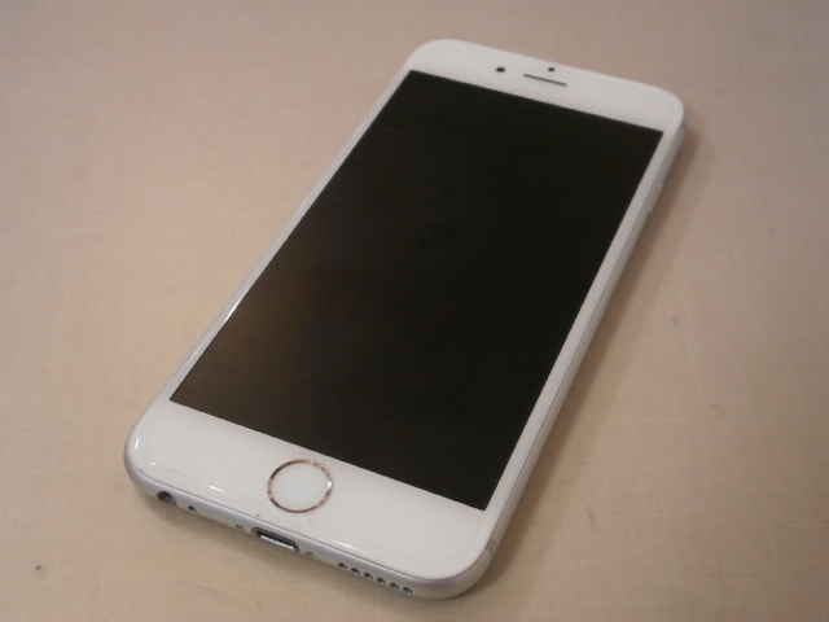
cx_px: 414
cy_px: 311
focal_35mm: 47
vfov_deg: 30.9
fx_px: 1126
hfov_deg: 40.4
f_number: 3.4
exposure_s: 1/30
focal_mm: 8.3
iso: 200
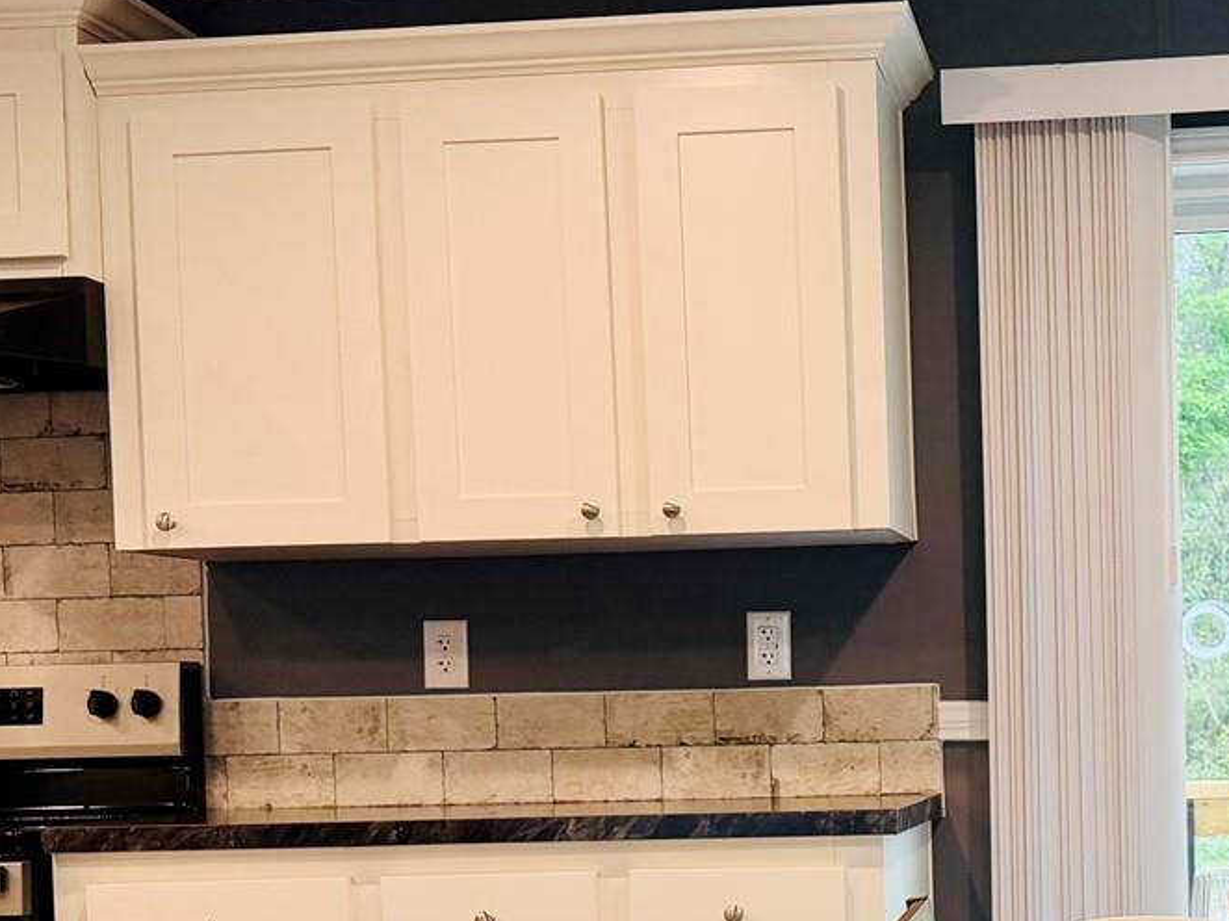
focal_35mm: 58
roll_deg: +0.7
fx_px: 2058
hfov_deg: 32.1
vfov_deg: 24.7
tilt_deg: -2.5
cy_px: 775
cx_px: 1033
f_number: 1.78
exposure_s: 1/228
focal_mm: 6.76
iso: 160
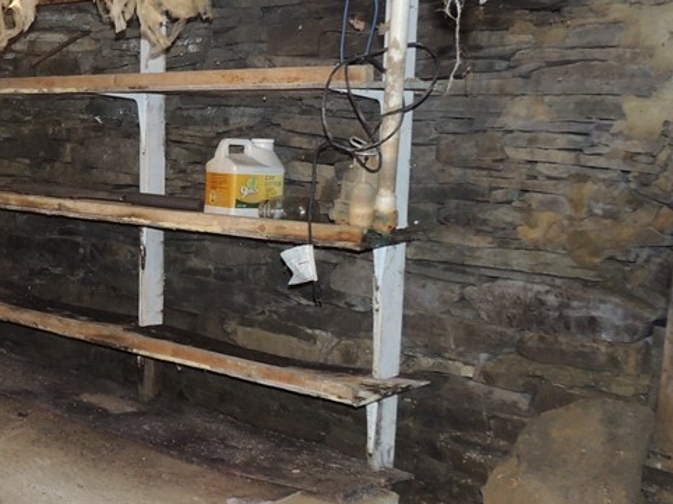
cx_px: 59
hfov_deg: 35.2
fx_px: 991
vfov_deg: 28.4
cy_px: 194
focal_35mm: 51
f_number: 3
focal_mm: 4.3
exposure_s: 1/30
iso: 200
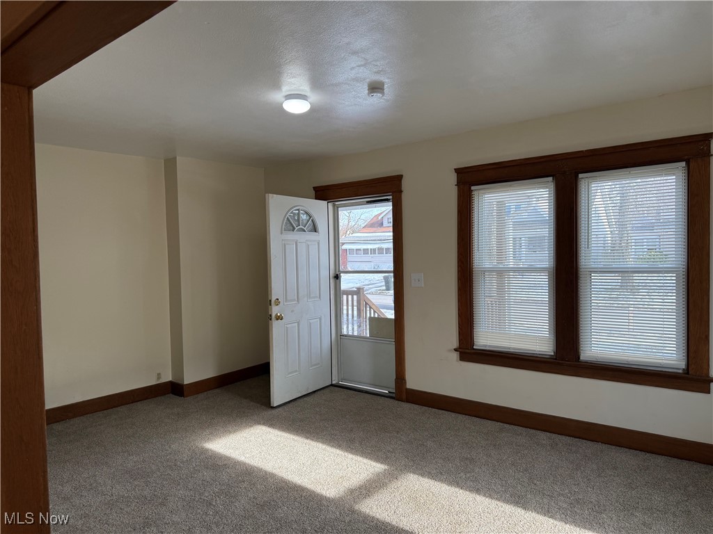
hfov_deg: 71.6
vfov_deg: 56.8
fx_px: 494
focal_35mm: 24
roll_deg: +1.2
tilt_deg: -2.2
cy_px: 267
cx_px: 356
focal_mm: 6.76
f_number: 1.78
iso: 100
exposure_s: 1/333
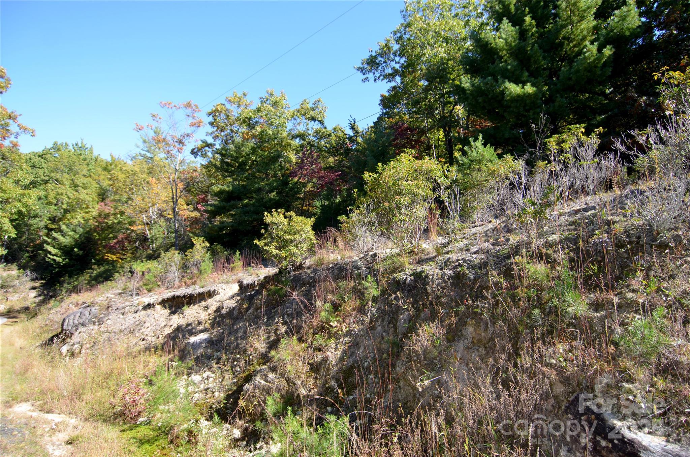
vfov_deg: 67.1
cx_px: 345
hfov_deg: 90.1
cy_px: 228
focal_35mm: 18
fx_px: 344
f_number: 4.5
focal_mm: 12
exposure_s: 1/250
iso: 100
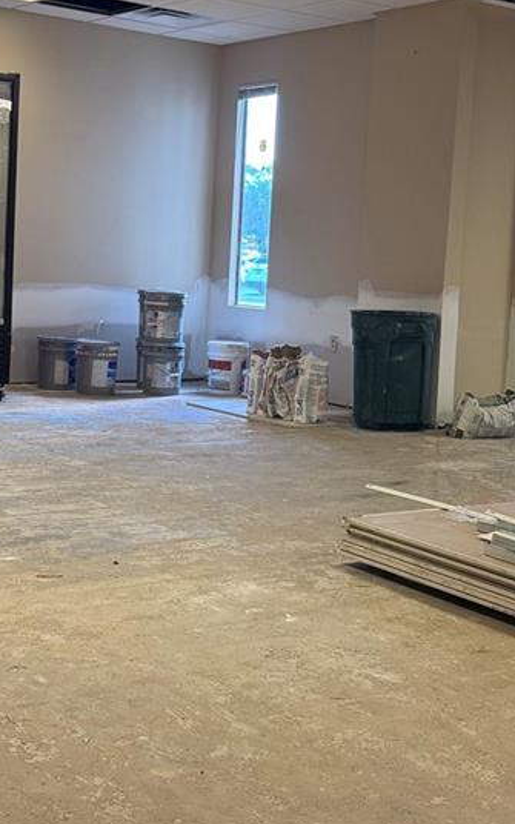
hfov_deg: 22.7
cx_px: 249
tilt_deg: -4.0
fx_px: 1280
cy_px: 329
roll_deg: -2.0
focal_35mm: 57
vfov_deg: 35.6
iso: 250
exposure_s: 1/60
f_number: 1.78
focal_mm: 6.76
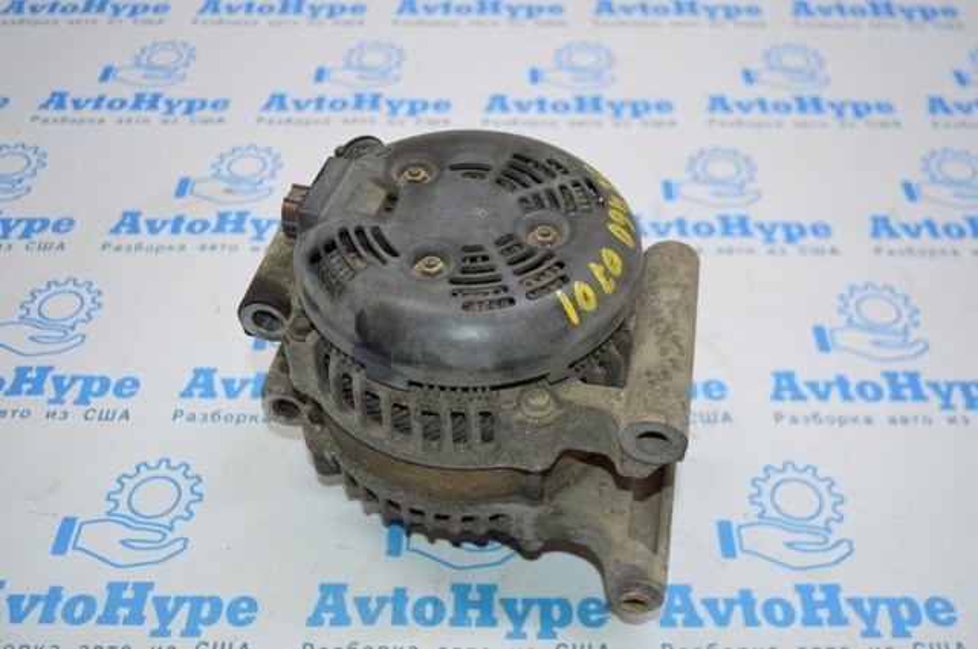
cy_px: 324
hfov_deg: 49.6
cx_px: 489
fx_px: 1058
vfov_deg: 34.1
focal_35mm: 39
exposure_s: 1/80
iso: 400
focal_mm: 26
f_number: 4
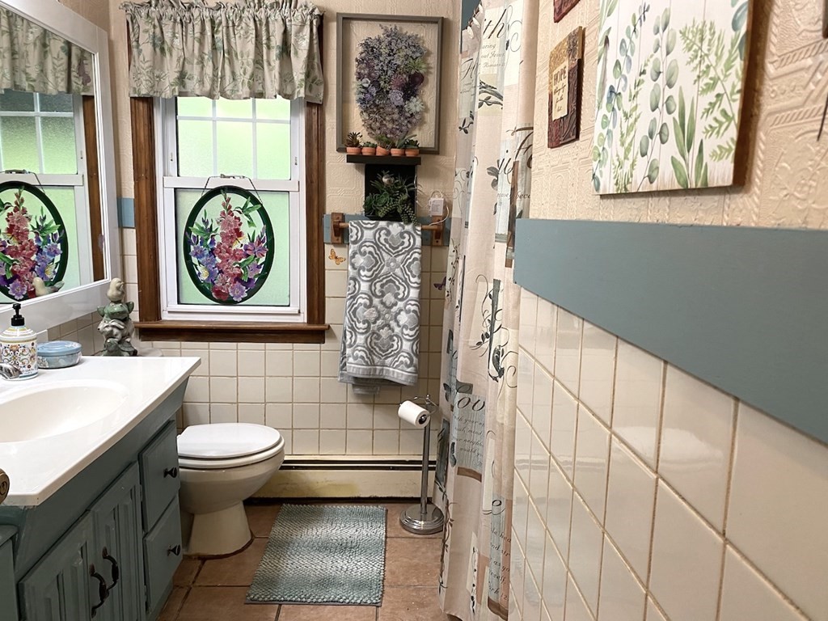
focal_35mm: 26
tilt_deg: -8.8
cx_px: 414
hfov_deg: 67.3
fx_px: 622
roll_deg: -1.3
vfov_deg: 53.1
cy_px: 310
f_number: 1.8
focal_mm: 4.25
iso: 125
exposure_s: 1/60
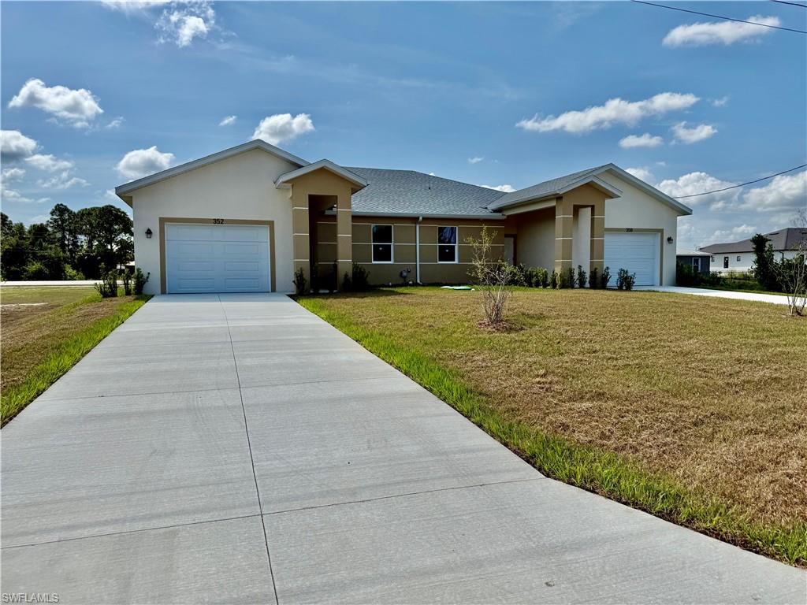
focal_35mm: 24
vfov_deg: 56.8
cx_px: 404
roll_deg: -0.1
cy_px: 302
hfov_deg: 71.6
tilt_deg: -2.6
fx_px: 560
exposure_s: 1/10309
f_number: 1.78
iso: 80
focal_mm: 6.76
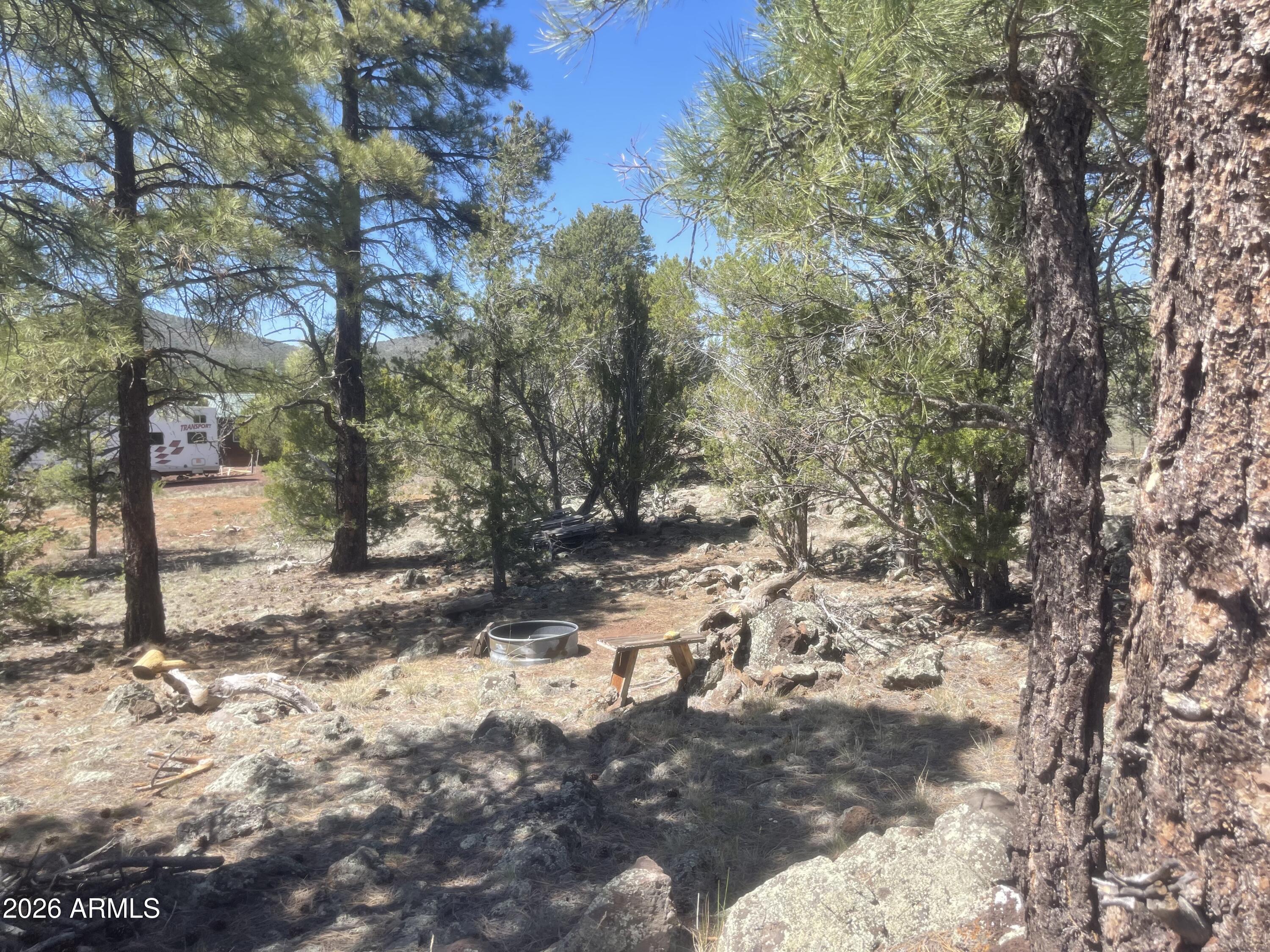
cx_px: 635
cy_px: 476
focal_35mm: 25
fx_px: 917
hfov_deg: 69.4
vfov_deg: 54.9
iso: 32
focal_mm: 5.1
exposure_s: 1/1266
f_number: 1.6
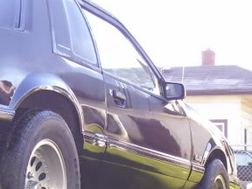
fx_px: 1070
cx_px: 84
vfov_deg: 10.0
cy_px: 166
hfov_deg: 13.4
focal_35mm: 147
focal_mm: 8.6
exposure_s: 1/90
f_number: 3.4
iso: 80
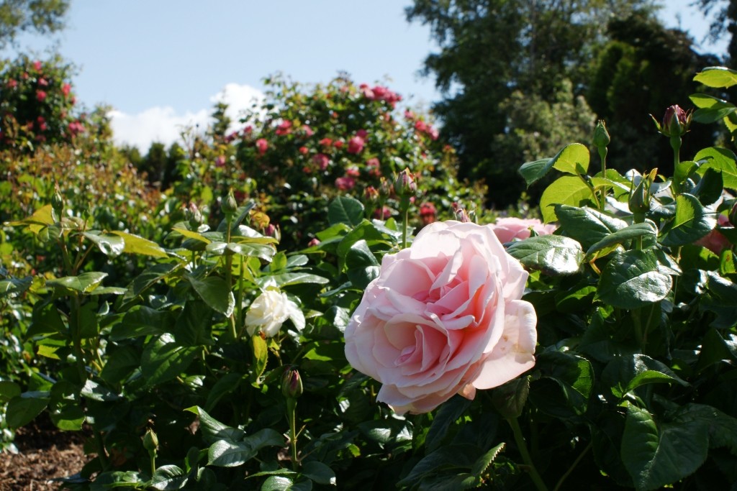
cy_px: 246
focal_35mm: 45
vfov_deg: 29.9
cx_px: 368
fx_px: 921
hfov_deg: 43.6
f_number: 10
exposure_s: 1/250
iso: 200
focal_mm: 30
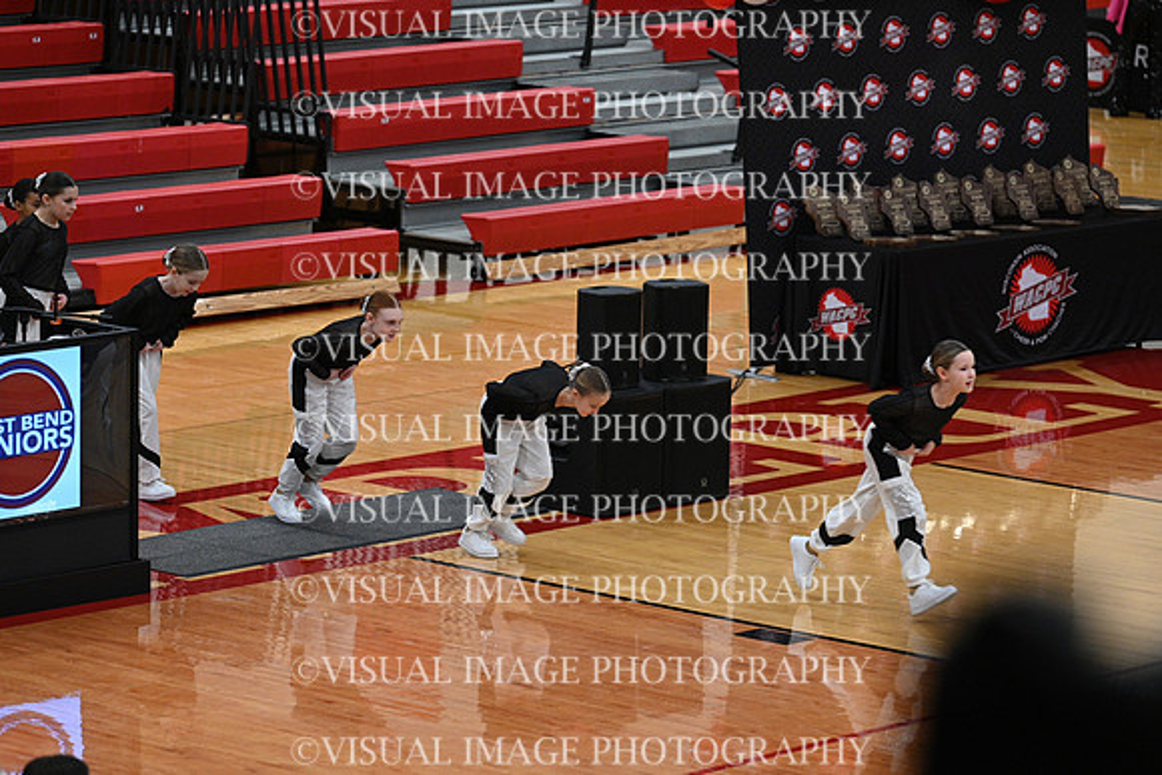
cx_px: 581
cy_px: 388
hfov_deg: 12.8
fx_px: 5165
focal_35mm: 160
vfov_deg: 8.6
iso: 4000
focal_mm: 160
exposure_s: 1/320
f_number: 4
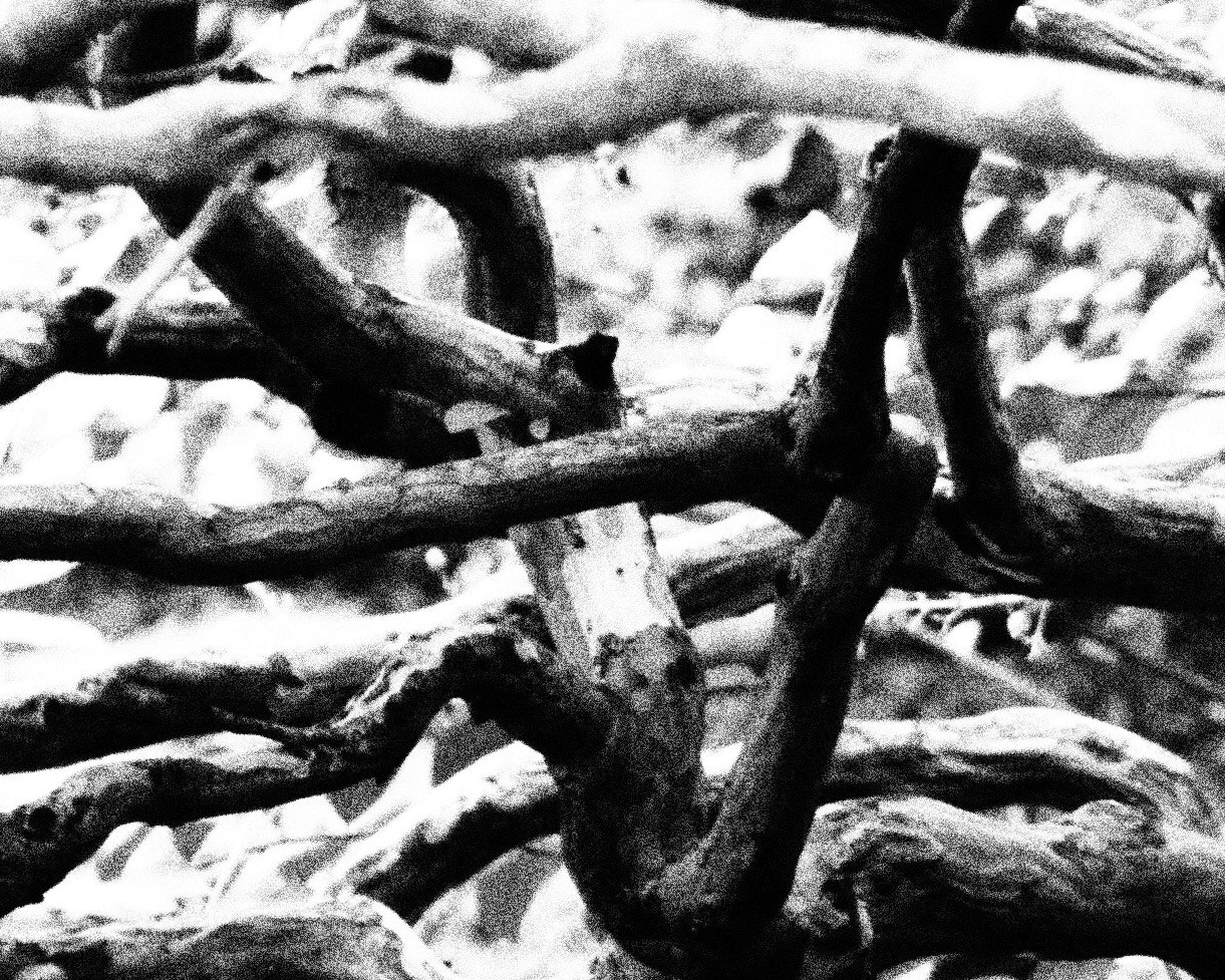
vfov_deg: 2.0
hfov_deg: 2.5
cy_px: 420
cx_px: 569
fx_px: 28499
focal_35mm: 786
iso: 400
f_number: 6.4
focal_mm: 86
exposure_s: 1/40
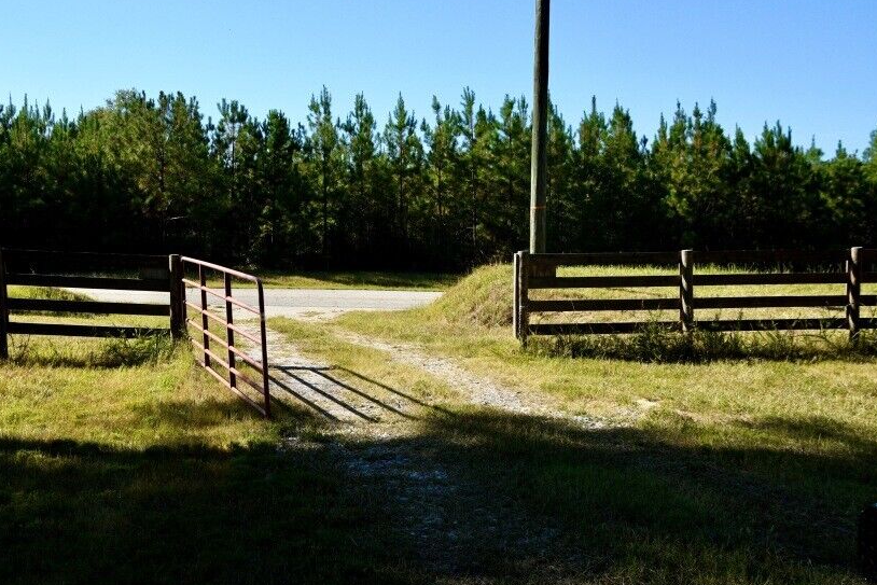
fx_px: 966
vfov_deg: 33.7
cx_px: 374
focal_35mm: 40
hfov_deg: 48.7
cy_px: 268
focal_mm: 21
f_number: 6.3
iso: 1000
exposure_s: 1/3200
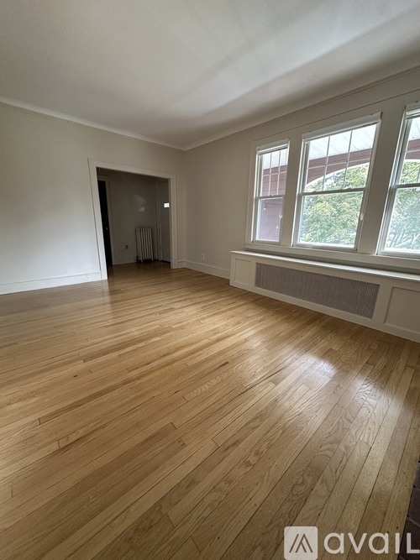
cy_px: 280
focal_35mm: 14
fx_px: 227
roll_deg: -2.0
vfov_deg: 102.1
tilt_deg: -13.5
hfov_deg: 85.7
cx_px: 210
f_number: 2.2
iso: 250
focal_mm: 2.22
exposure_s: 1/99
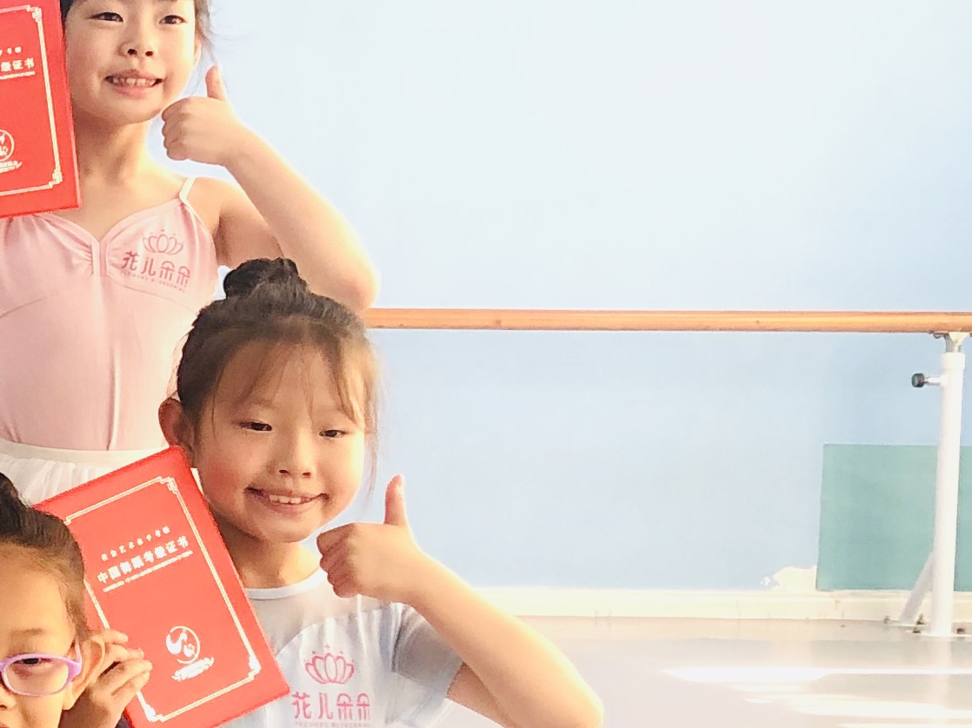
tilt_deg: -6.3
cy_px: 522
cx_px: -597
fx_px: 2835
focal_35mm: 101
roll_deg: -1.5
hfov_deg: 17.1
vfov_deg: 14.6
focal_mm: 3.99
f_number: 1.8
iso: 32
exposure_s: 1/30
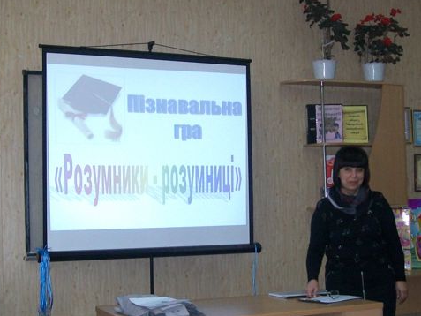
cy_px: 173
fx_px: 693
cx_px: 213
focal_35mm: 57
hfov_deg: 33.8
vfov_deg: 25.7
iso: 160
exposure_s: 1/80
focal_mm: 6.1
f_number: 2.7
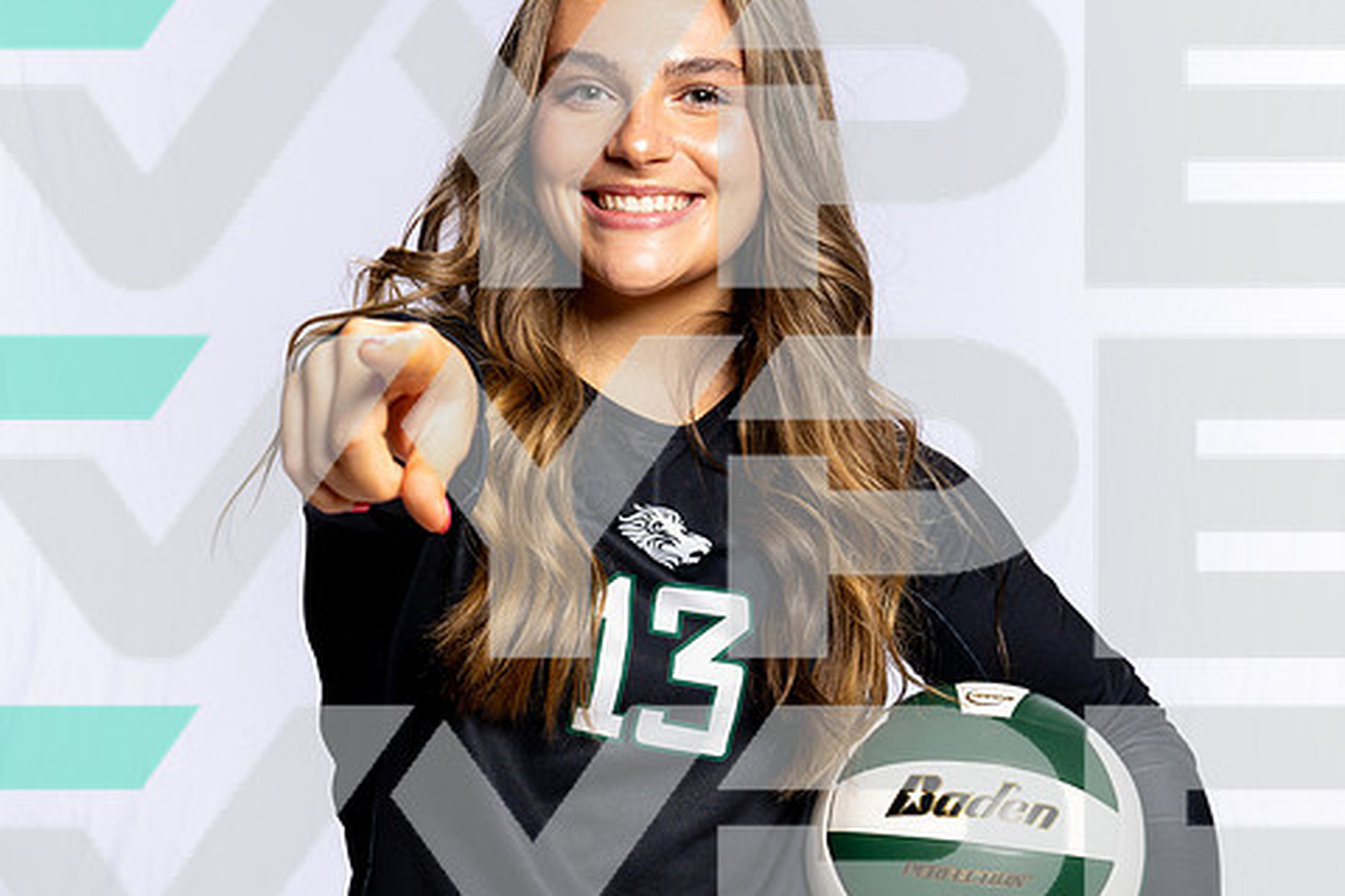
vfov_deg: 18.2
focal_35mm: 75
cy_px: 529
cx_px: 762
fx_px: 2802
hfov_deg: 27.0
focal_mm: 47
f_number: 8
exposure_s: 1/250
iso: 160
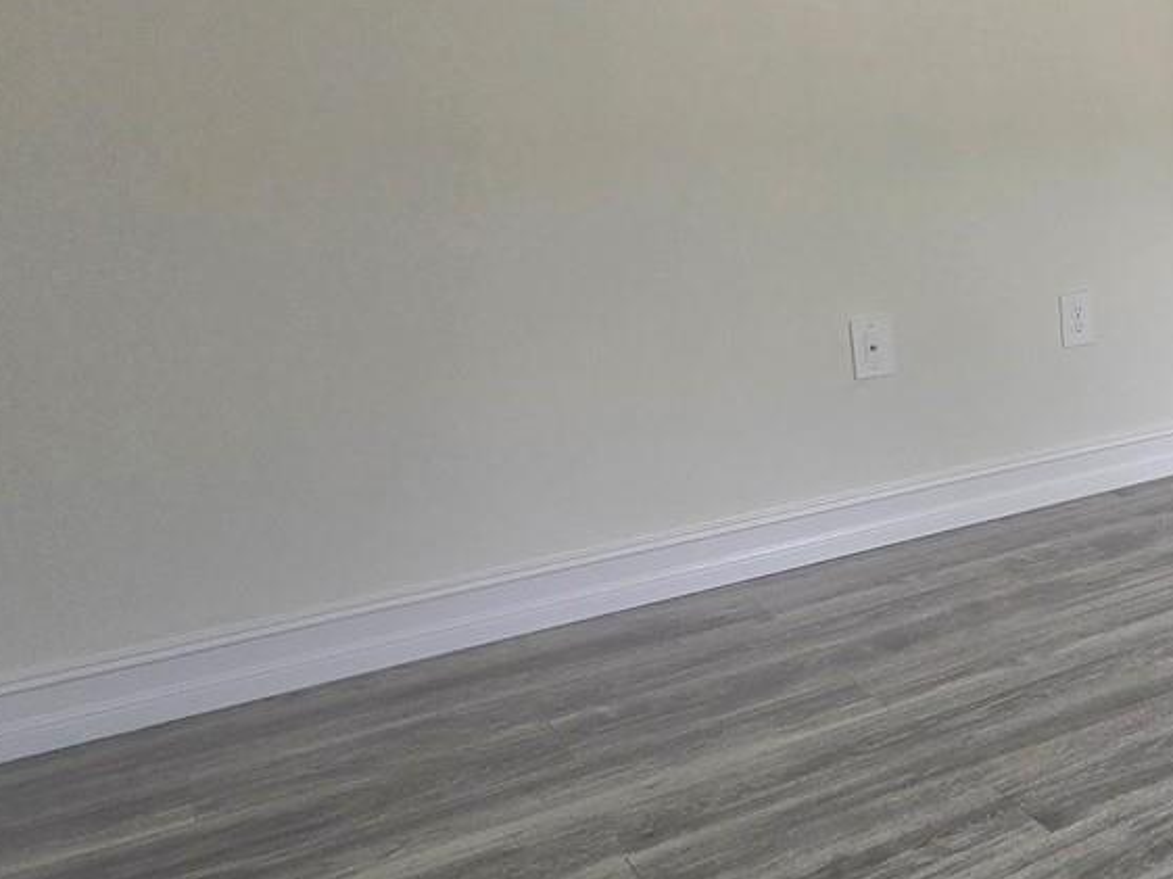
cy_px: 362
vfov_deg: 38.5
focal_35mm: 37
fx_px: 1253
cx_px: 1555
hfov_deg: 34.2
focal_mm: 2.2
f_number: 2.2
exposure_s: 1/120
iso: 100
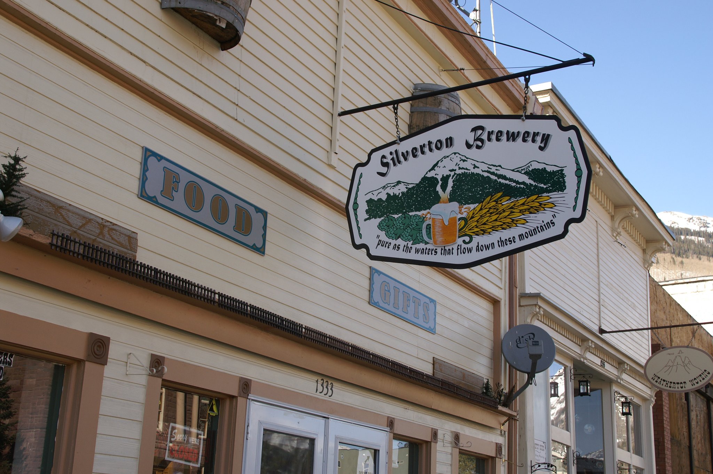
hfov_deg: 43.6
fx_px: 891
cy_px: 237
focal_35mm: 45
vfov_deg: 29.8
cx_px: 356
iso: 200
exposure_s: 1/125
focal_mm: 30
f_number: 10
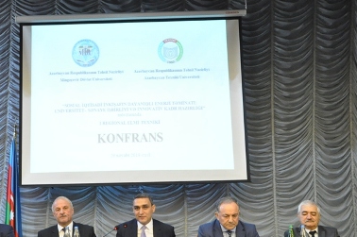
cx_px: 102
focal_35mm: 61
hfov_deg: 32.5
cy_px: 160
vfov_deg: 22.1
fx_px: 604
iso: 3200
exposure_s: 1/60
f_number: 8
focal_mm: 24
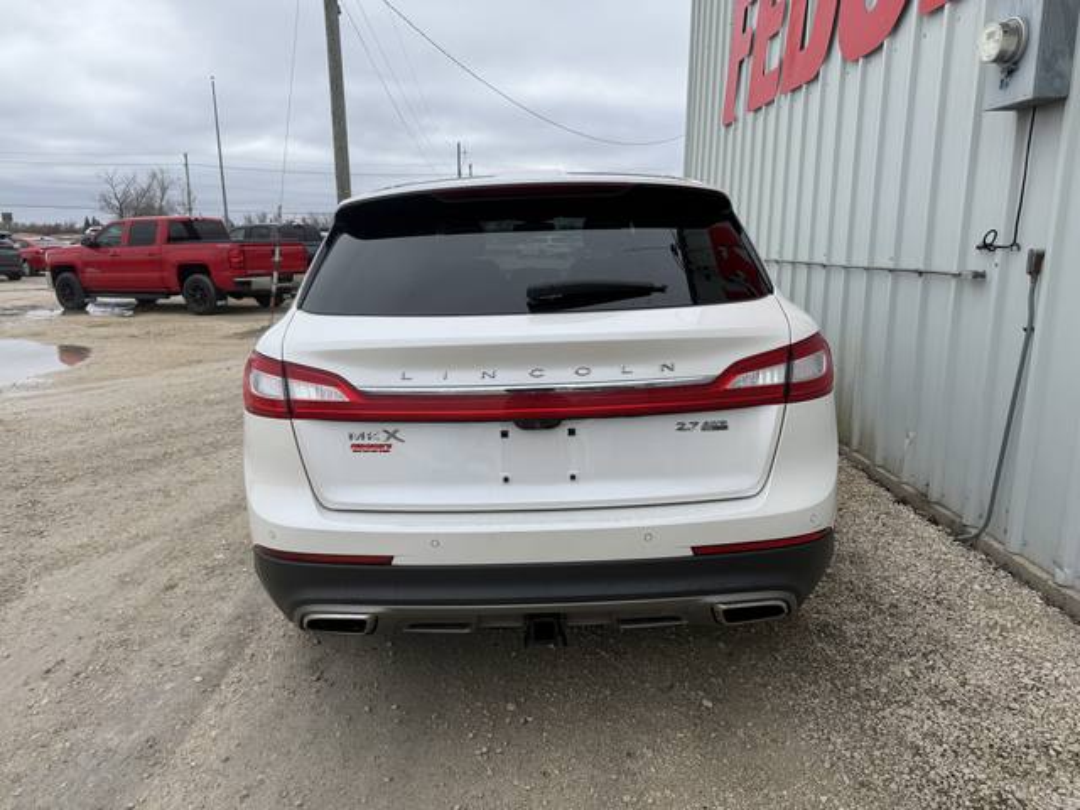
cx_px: 540
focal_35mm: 24
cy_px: 405
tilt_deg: -13.3
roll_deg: -1.2
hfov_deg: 71.6
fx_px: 749
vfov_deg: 56.8
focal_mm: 6.76
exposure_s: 1/3953
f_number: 1.78
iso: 80
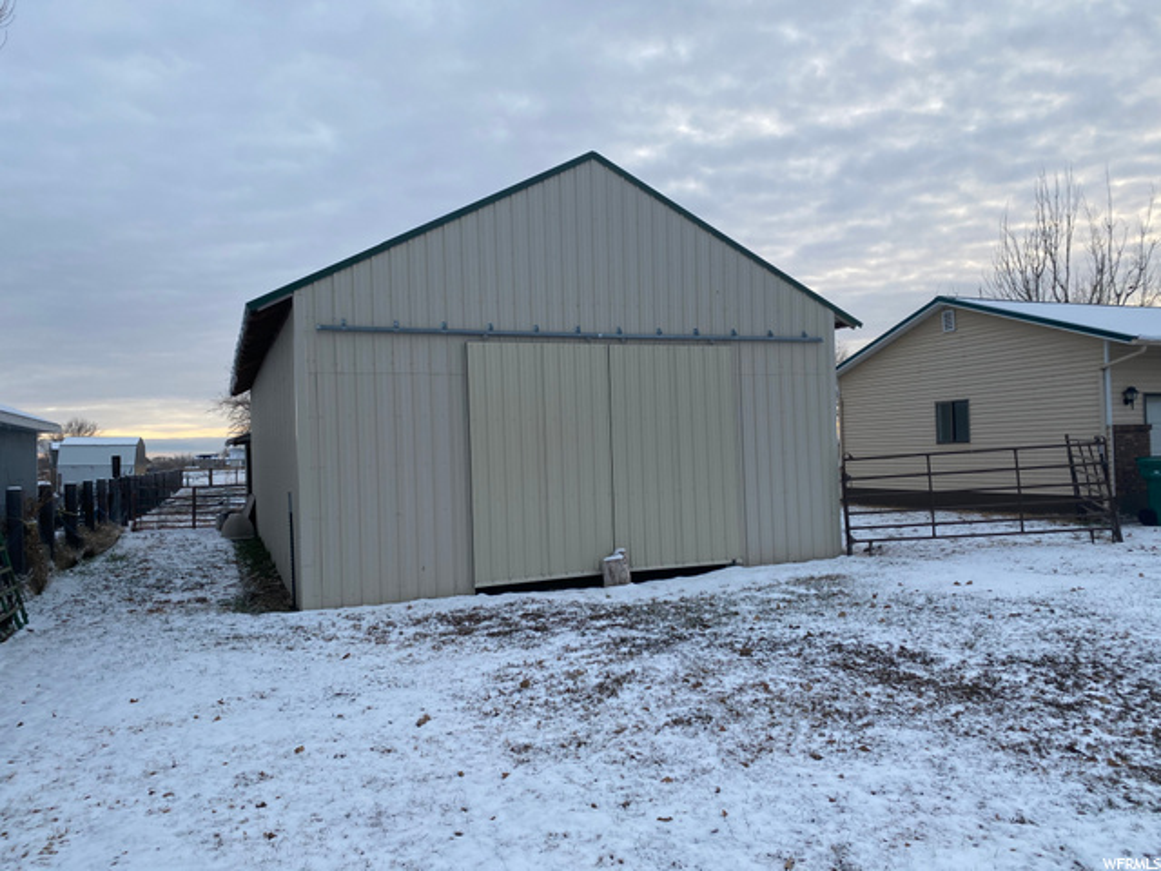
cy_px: 436
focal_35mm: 26
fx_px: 872
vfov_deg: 53.1
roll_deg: +1.7
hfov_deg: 67.3
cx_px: 580
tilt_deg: +1.6
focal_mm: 4.25
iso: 40
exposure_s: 1/122
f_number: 1.8
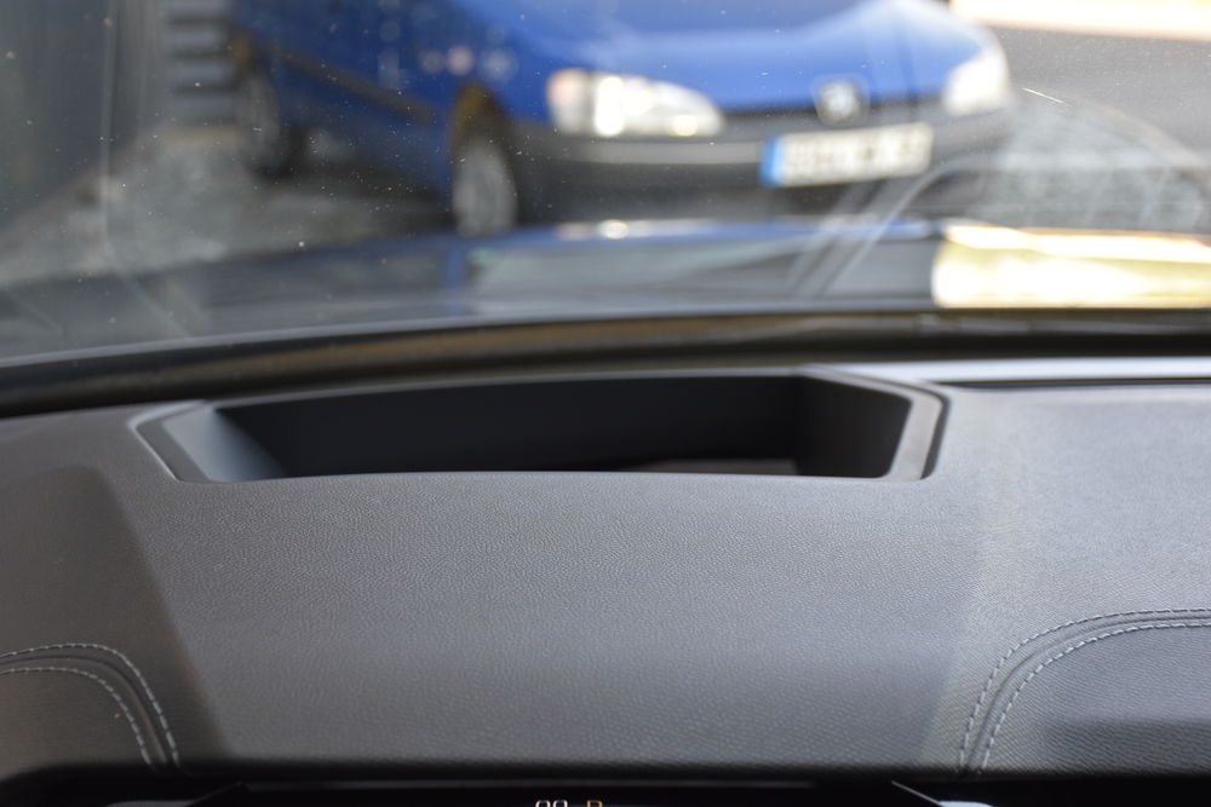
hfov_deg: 37.8
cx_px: 606
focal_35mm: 52
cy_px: 404
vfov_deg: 25.8
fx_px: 1766
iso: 400
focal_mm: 35
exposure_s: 1/100
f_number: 5
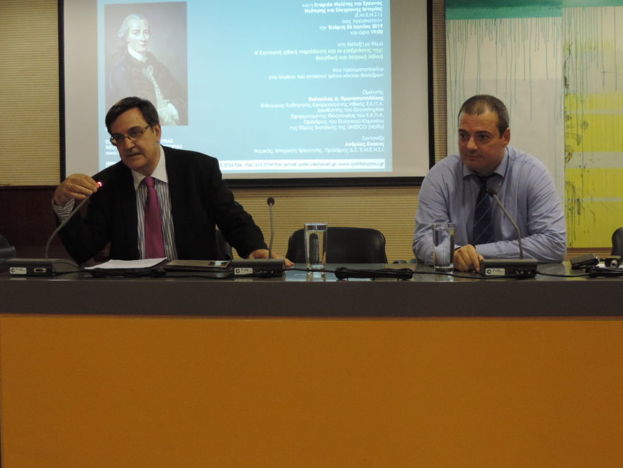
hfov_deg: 41.2
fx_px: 828
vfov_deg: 31.5
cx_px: 304
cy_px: 202
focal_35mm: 46
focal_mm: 7.1
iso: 800
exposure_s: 1/50
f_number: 3.3
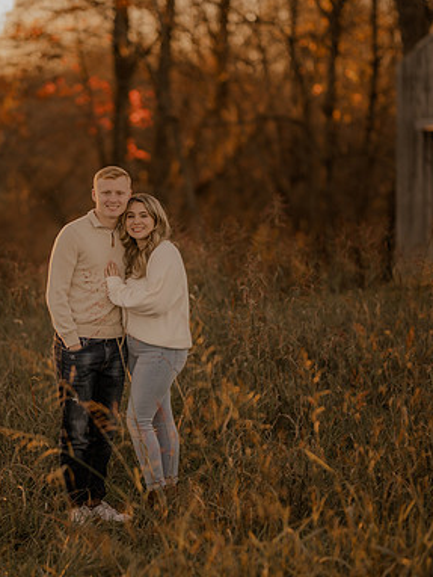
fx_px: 2066
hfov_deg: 11.9
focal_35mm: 124
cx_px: 130
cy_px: 289
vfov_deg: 15.9
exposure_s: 1/800
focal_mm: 85
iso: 200
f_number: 1.4
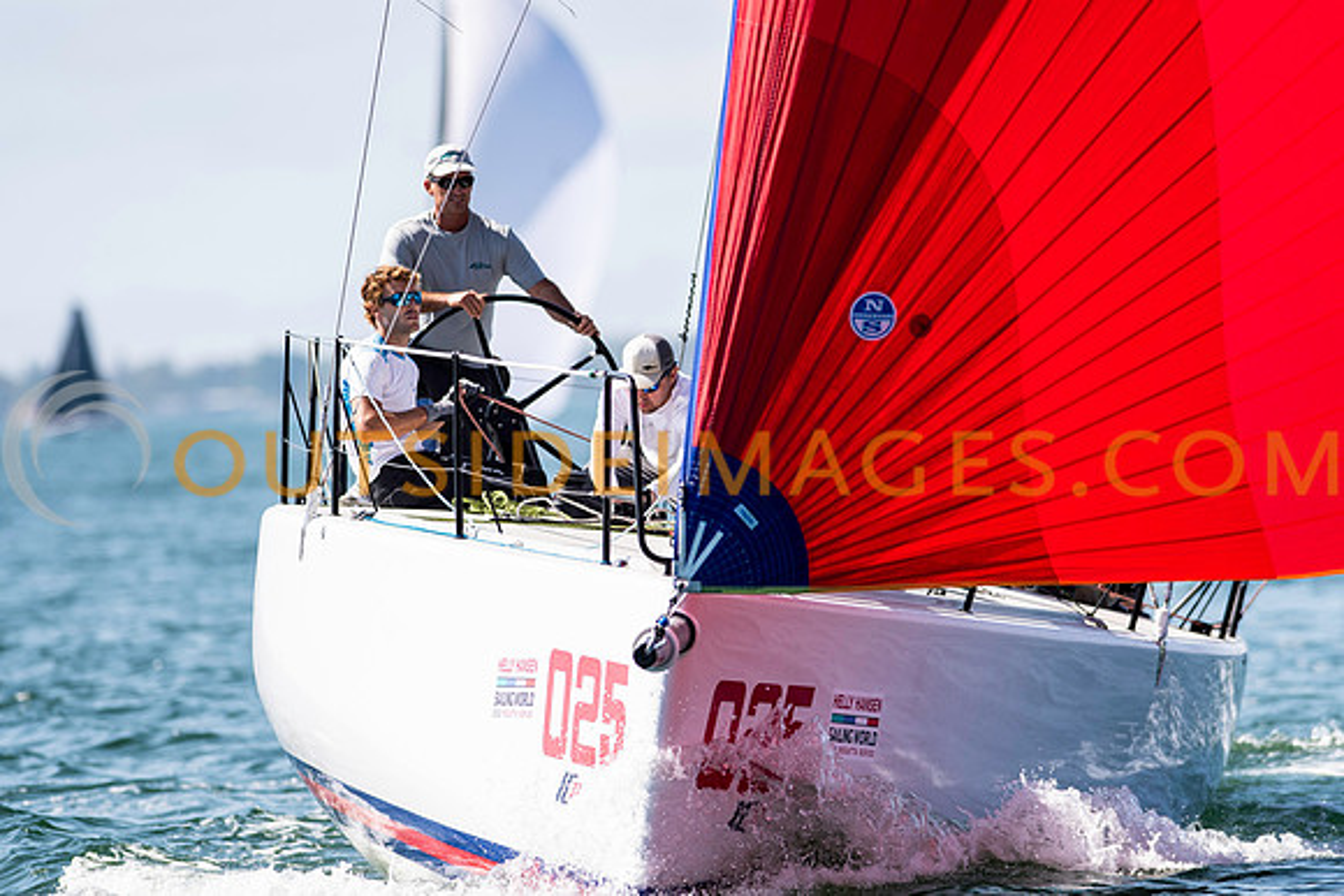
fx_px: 16803
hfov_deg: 4.6
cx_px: 672
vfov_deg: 3.1
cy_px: 448
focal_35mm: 450
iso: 200
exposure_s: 1/2500
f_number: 5
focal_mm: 300
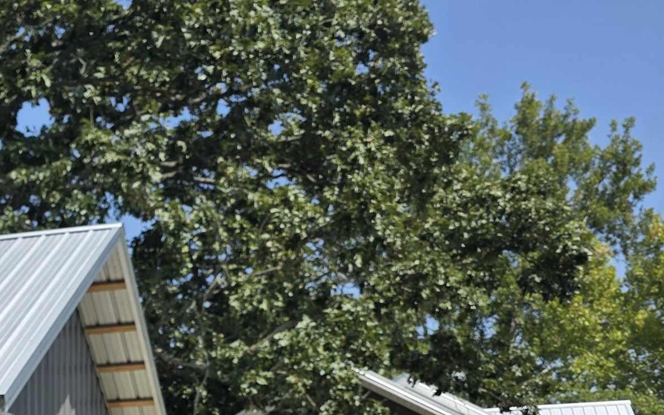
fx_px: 1140
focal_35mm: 63
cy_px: 571
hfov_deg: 29.6
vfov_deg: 18.8
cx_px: -48
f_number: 1.7
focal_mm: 6.3
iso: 80
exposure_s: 1/4766
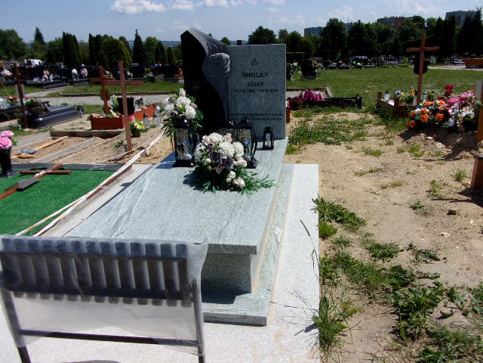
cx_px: 242
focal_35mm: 28
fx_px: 391
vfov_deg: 49.7
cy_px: 182
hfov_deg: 63.4
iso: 80
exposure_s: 1/160
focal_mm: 5.1
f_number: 10.8
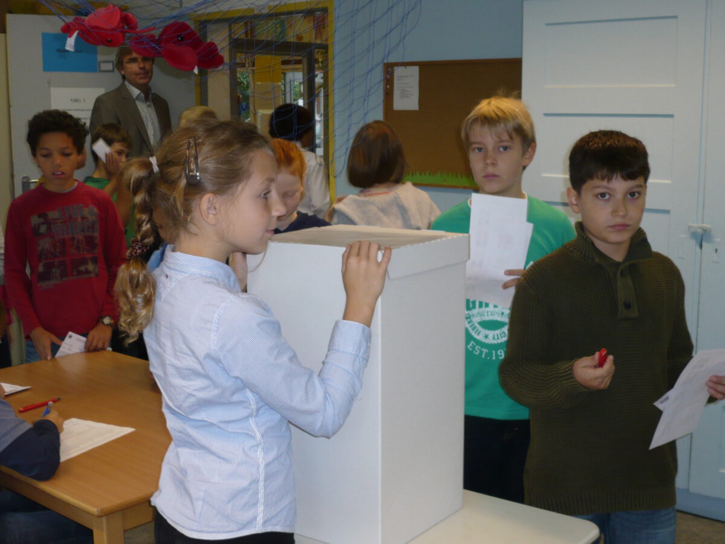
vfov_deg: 30.3
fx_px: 1005
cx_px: 362
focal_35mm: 48
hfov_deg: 39.7
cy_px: 272
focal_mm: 6.6
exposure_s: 1/30
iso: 125
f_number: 3
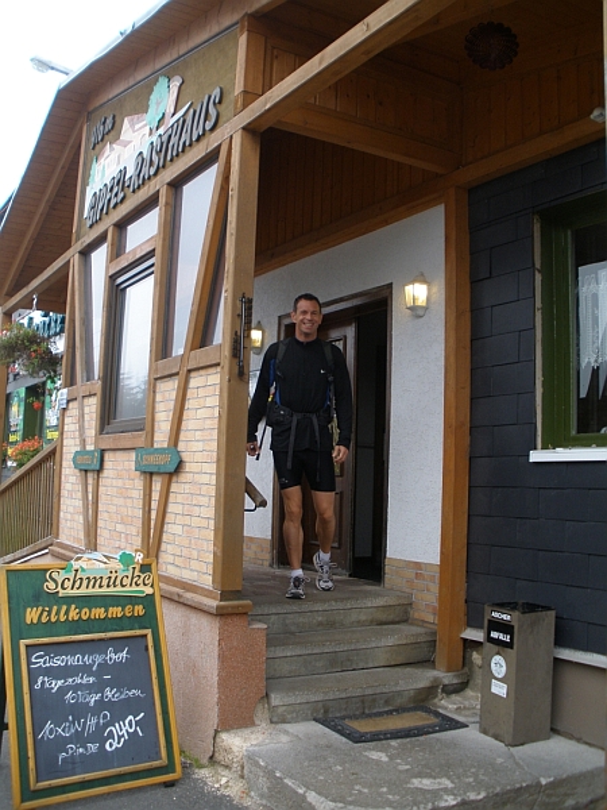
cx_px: 304
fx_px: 842
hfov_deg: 39.7
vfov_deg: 51.4
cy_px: 405
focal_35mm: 36
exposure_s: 1/50
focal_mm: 6.3
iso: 80
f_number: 3.5
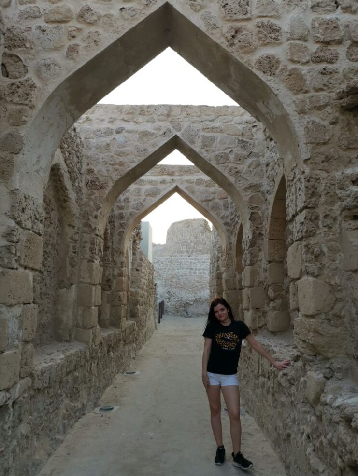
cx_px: 181
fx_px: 386
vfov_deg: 63.4
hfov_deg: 49.8
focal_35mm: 28
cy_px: 246
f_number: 1.8
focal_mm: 5.58
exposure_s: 1/217
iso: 50
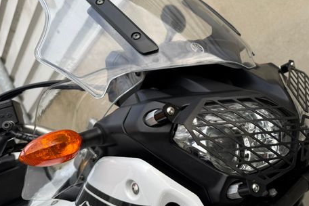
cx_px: 213
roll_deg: +24.8
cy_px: 110
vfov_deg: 37.8
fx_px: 300
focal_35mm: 35
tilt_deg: +0.1
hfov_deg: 53.0
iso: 80
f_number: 1.78
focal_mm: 6.76
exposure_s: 1/780
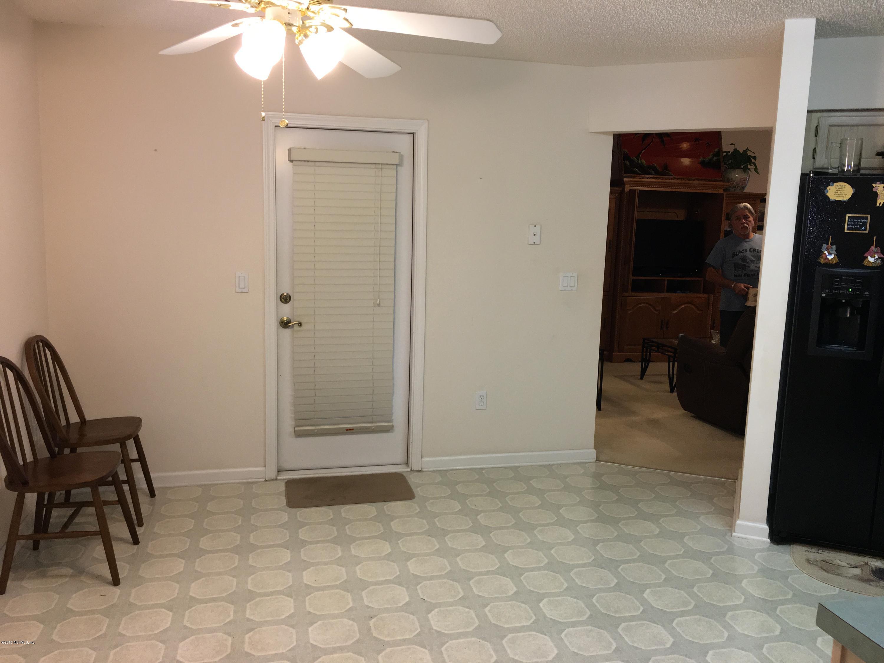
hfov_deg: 61.7
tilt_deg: -7.5
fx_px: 741
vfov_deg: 48.2
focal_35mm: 29
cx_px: 442
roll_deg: -1.5
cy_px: 332
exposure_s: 1/30
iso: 64
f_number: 2.2
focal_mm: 4.15
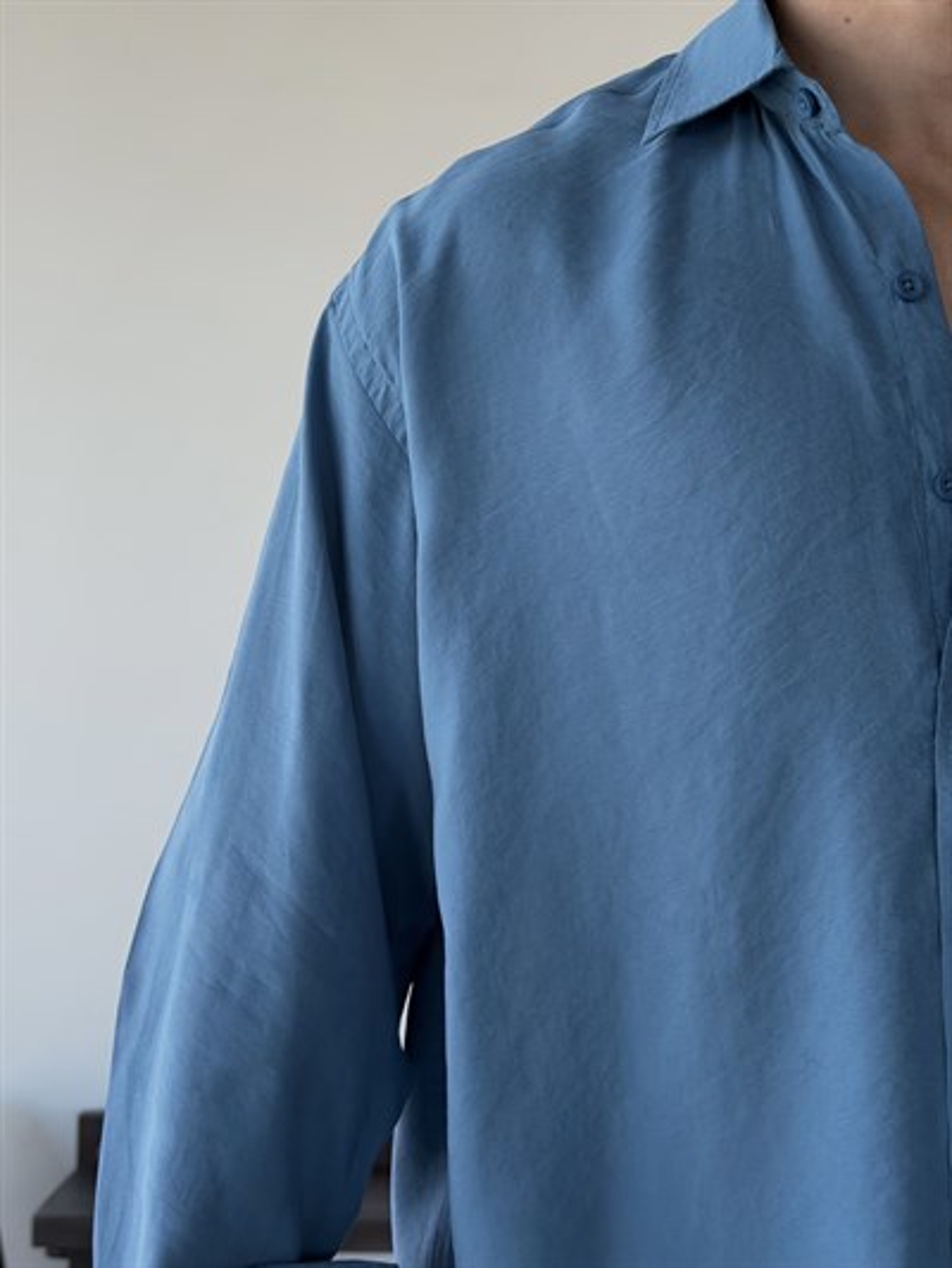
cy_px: 634
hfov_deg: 30.3
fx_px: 1759
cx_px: 476
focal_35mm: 48
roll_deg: -0.2
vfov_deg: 39.6
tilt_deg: +1.7
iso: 80
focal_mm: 6.76
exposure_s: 1/333
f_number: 1.78
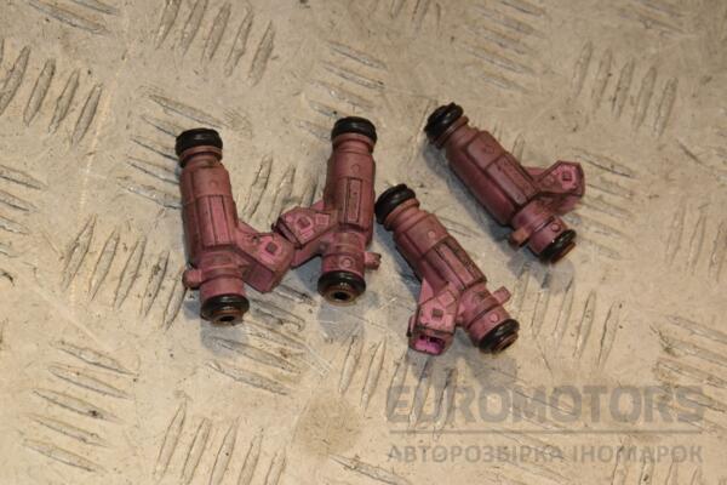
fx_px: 2272
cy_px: 242
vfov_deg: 12.2
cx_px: 364
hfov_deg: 18.2
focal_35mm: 112
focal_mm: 75
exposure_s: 1/200
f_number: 9
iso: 800
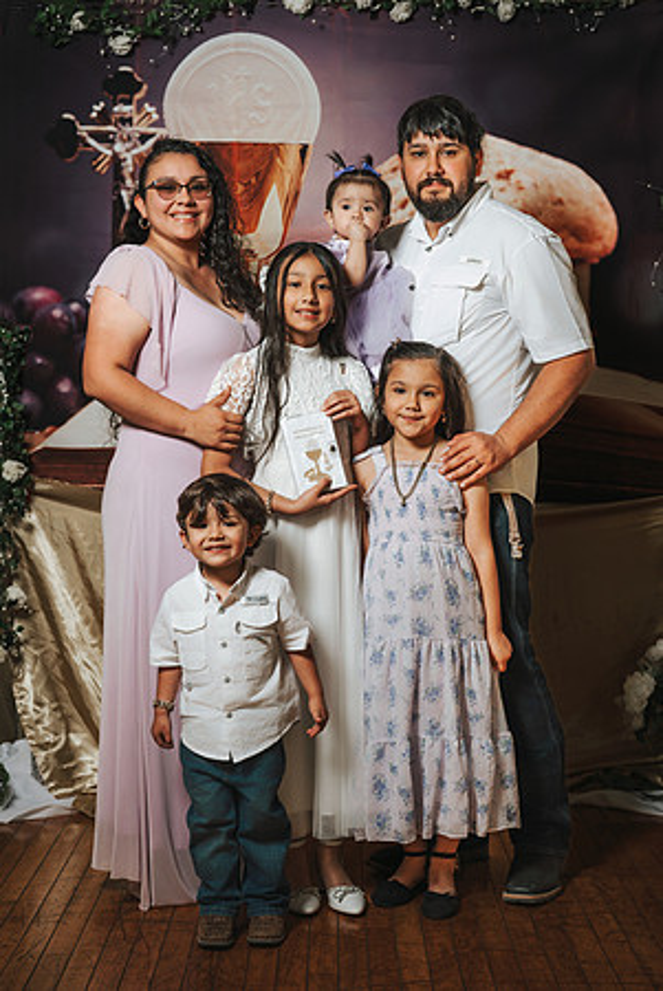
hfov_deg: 27.1
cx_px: 332
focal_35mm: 50
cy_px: 496
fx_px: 1378
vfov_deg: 39.6
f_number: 4
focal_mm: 50
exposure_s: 1/160
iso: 400
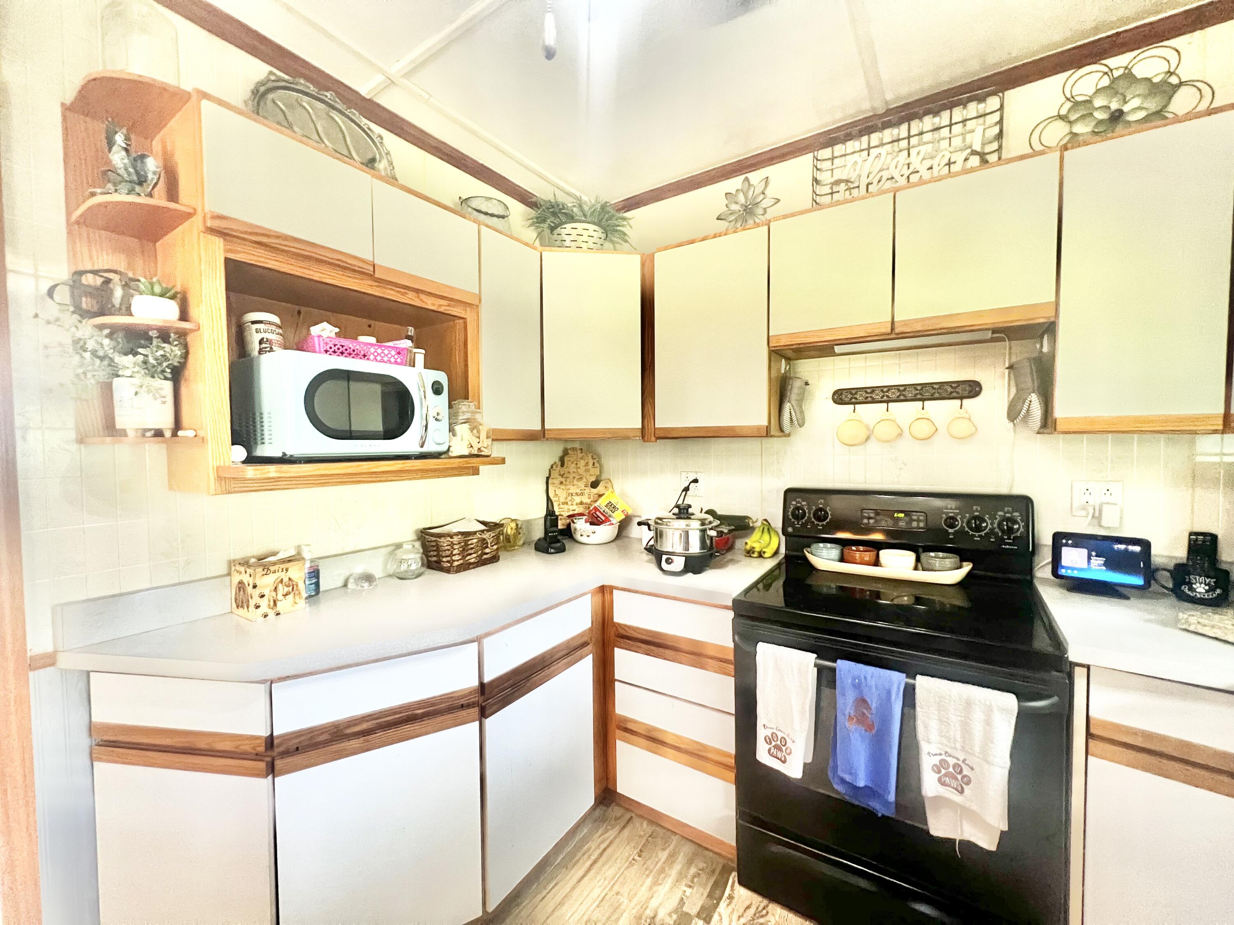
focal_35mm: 13
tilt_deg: -2.9
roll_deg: -0.3
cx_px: 617
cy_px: 462
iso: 500
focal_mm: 1.57
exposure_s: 1/60
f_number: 1.8
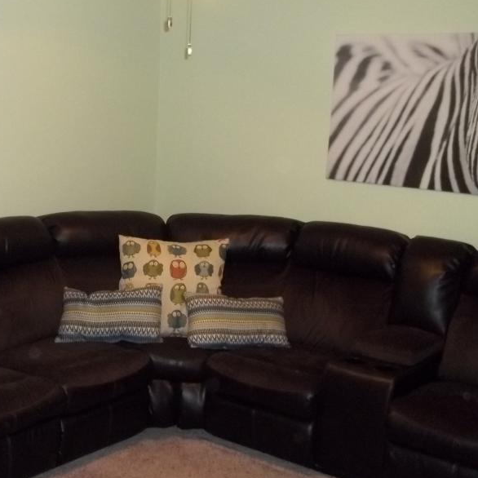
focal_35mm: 51
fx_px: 797
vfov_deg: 33.3
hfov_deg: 32.8
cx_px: 121
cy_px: 278
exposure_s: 1/30
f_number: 3.3
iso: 320
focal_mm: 5.9
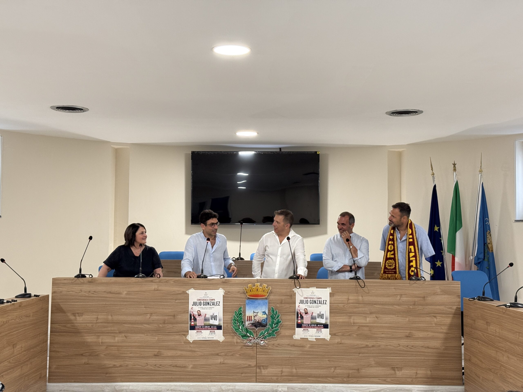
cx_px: 262
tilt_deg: +3.5
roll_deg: -1.2
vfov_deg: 30.3
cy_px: 196
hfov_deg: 39.7
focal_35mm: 48
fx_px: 725
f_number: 1.78
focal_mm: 6.76
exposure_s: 1/50
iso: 160
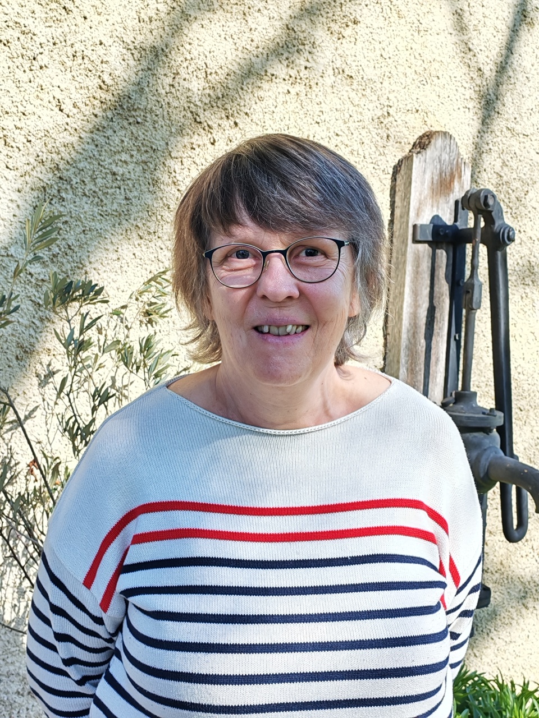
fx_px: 1121
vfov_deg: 35.5
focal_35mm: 54
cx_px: 270
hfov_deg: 27.0
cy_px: 359
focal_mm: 6.12
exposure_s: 1/210
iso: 50
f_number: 1.9
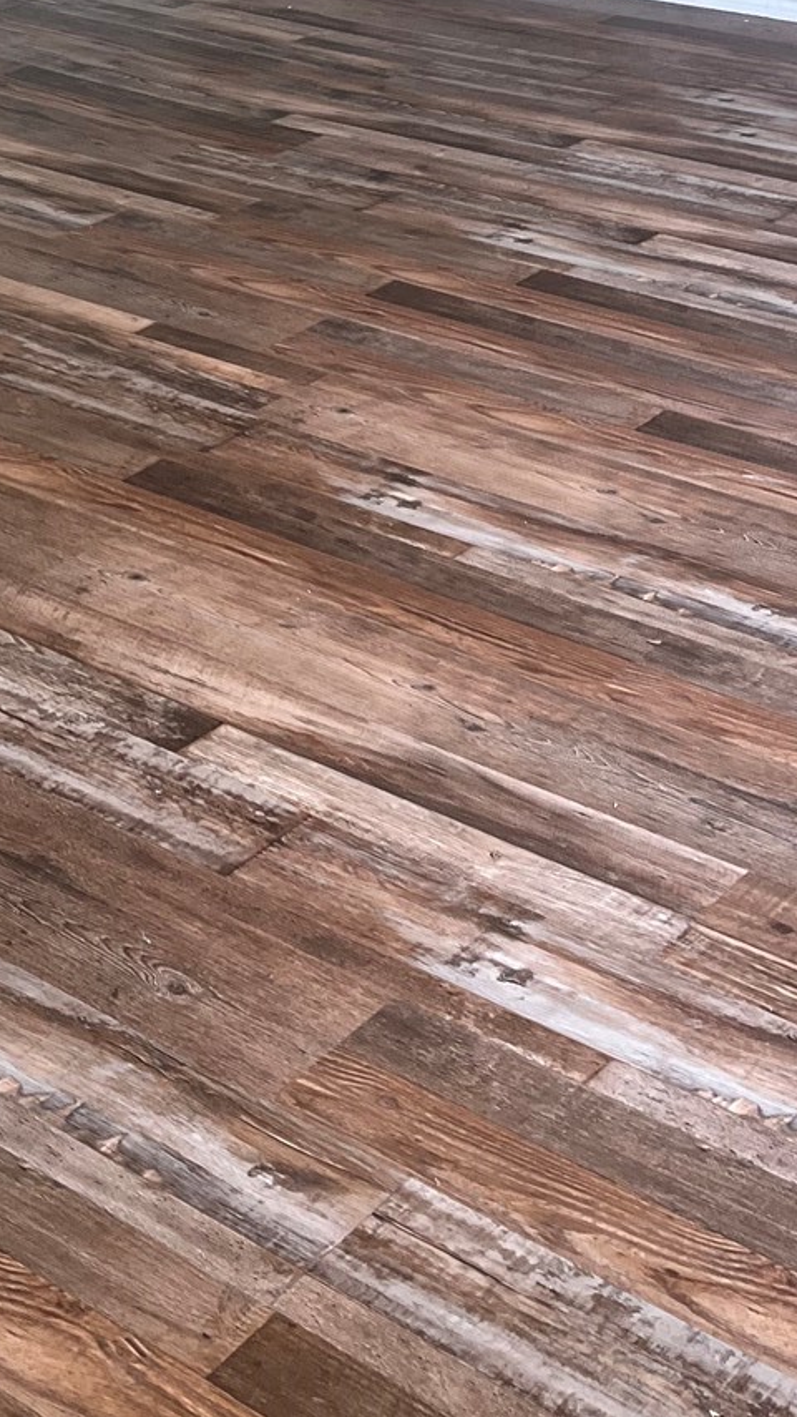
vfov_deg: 29.6
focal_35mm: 68
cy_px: 115
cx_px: -27
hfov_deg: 17.3
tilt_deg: -15.9
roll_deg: +1.6
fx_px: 2554
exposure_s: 1/120
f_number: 1.6
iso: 125
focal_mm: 5.1
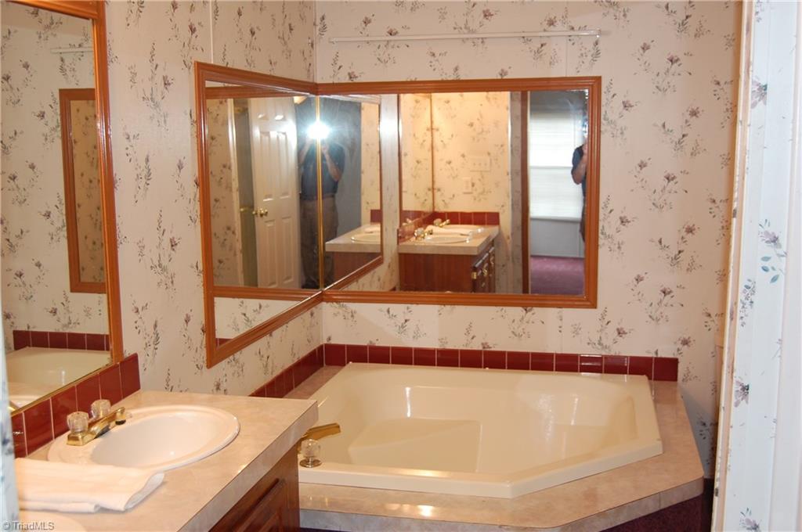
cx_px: 401
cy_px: 266
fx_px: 868
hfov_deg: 49.6
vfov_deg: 34.1
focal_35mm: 39
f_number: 4.2
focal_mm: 26
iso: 400
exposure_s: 1/60
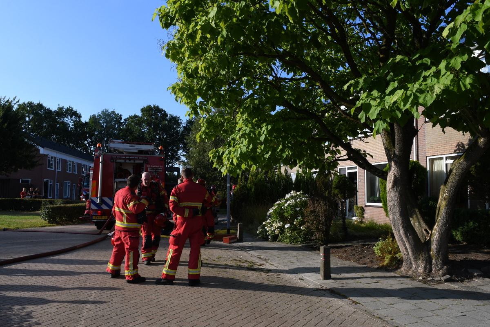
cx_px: 245
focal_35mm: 28
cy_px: 164
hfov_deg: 65.5
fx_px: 381
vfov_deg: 46.4
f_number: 11
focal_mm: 19
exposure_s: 1/500
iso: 400
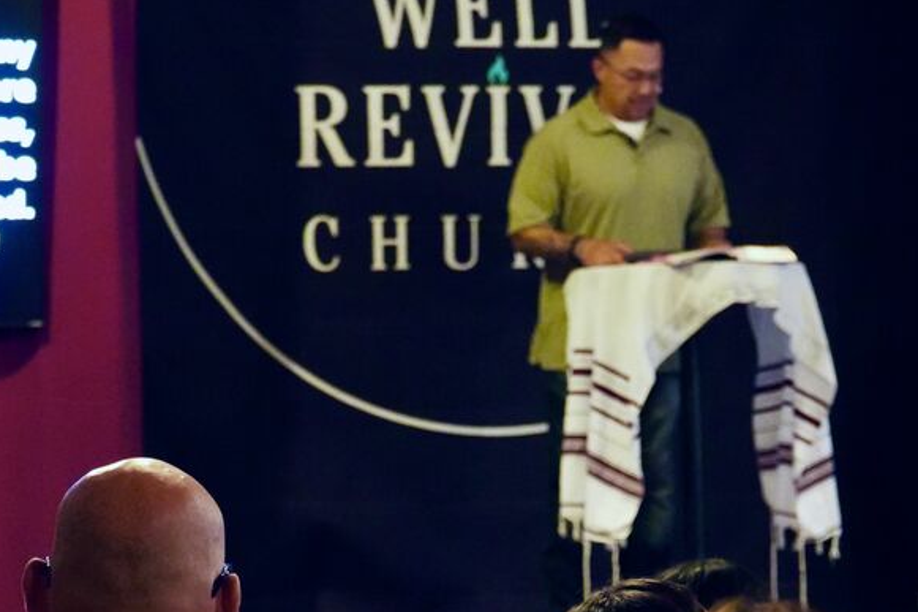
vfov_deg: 8.6
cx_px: 637
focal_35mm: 158
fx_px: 4028
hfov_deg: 13.0
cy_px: 577
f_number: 4
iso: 6400
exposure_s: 1/80
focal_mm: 51
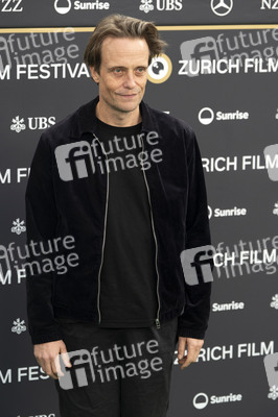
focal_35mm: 119
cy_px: 208
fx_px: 1381
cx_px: 139
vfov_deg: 17.2
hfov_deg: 11.5
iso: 400
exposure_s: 1/200
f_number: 4.5
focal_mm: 119
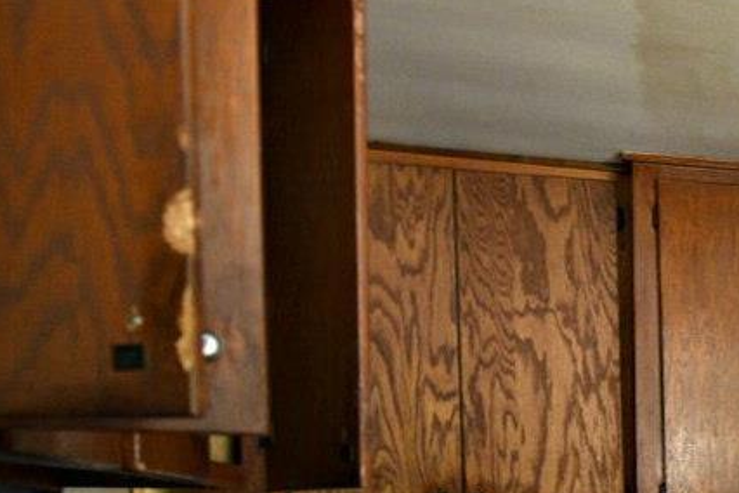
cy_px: 607
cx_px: 1347
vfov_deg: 19.1
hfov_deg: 20.6
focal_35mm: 67
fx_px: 1375
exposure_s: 1/15
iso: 1800
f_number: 2.8
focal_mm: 14
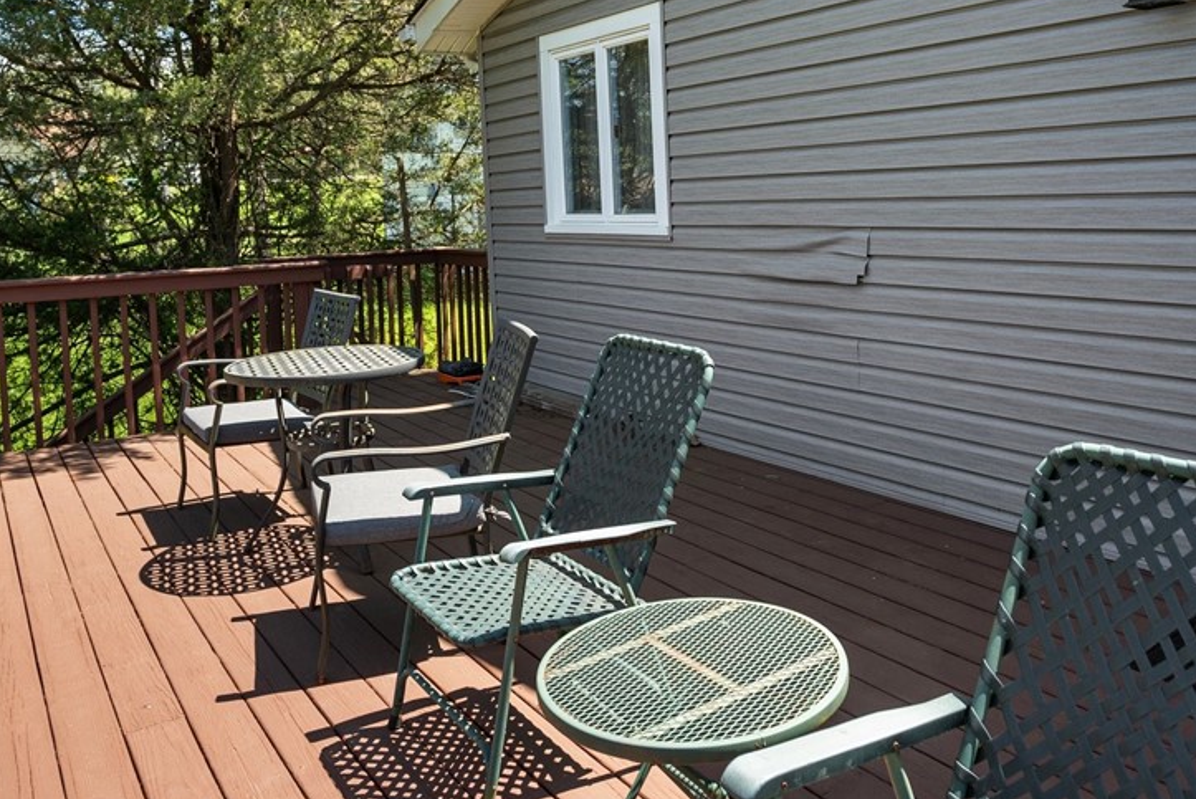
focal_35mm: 30
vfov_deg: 42.8
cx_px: 620
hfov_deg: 61.9
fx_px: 997
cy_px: 238
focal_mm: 20
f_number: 8
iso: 400
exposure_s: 1/200
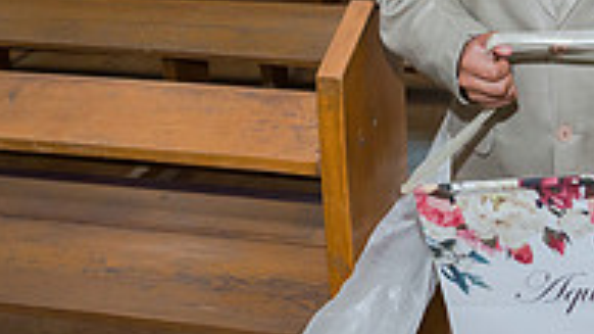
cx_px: 579
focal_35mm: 69
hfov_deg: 28.8
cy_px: -51
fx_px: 1086
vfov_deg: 16.8
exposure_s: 1/100
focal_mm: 22
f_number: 3.5
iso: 1600
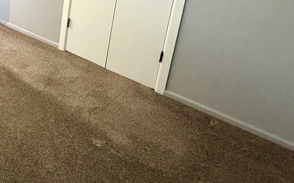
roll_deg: -1.8
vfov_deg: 29.1
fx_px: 296
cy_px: -43
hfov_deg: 40.5
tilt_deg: -13.5
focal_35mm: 37
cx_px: -42
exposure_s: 1/60
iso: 200
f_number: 2.2
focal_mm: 2.22
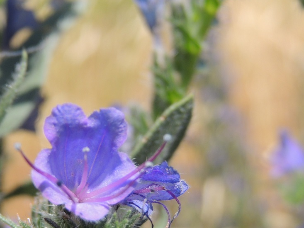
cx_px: 77
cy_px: 154
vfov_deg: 18.4
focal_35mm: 80
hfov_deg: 24.2
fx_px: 703
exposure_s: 1/800
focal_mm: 7.6
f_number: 3.4
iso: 100
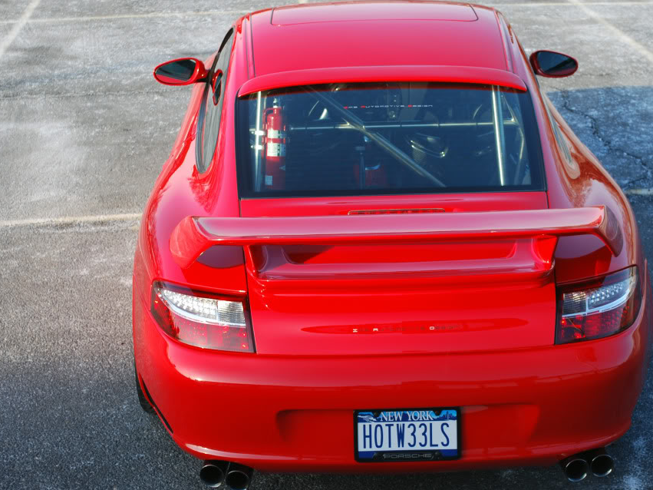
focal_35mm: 66
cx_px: 346
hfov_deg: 29.4
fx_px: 1245
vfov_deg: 22.2
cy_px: 250
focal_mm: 38
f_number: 5.6
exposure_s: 1/125
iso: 140
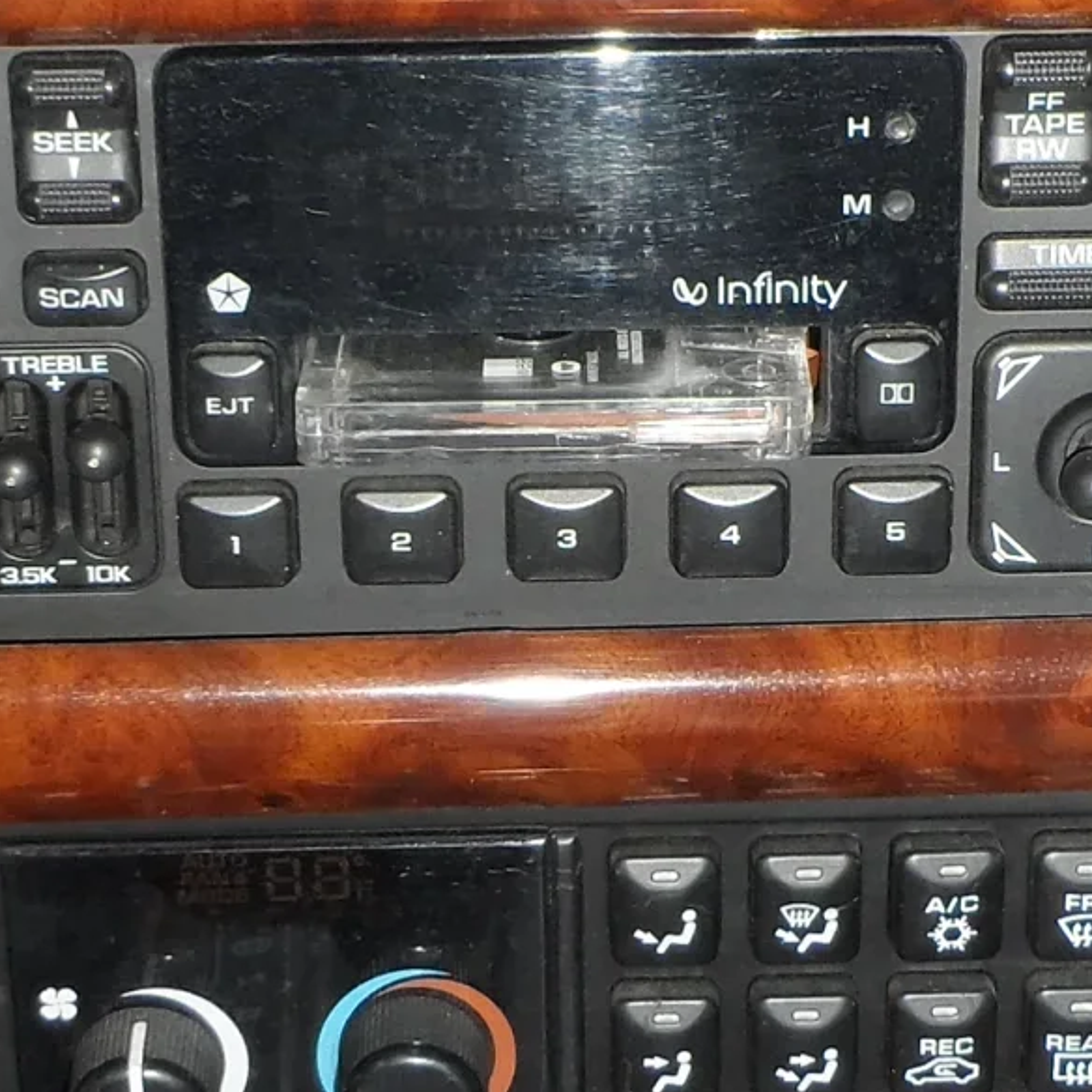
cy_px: 542
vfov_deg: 18.7
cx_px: 561
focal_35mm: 93
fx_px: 3319
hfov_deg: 18.7
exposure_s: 1/30
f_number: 3.2
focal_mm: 4
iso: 100
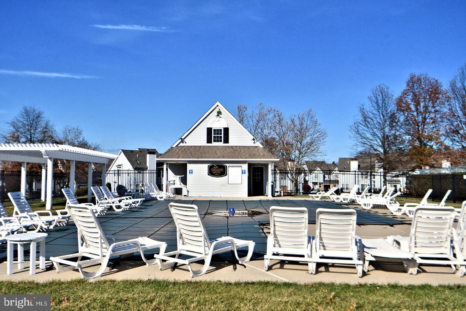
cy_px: 156
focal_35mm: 36
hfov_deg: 53.1
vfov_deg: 36.9
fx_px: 466
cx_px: 233
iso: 640
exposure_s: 1/4000
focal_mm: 24
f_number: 8
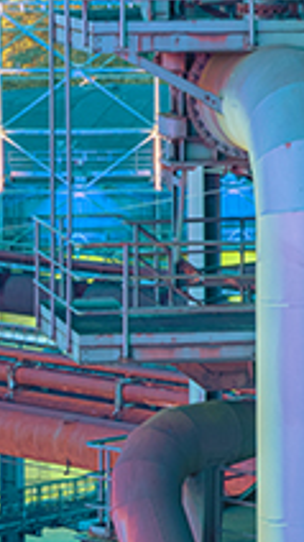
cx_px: 830
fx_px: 3186
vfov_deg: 9.5
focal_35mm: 222
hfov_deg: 5.2
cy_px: -233
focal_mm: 45
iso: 100
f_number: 10
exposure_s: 120
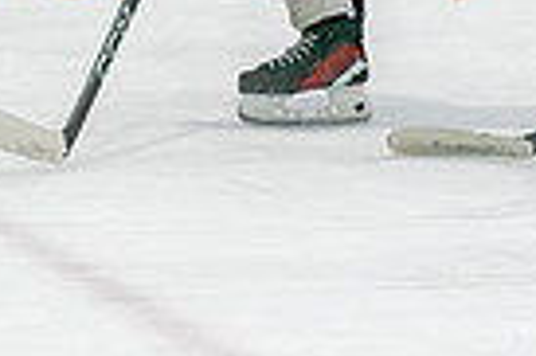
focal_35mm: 538
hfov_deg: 3.8
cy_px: -148
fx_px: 8001
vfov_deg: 2.5
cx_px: 158
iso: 500
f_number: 3.2
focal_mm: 70
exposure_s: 1/640
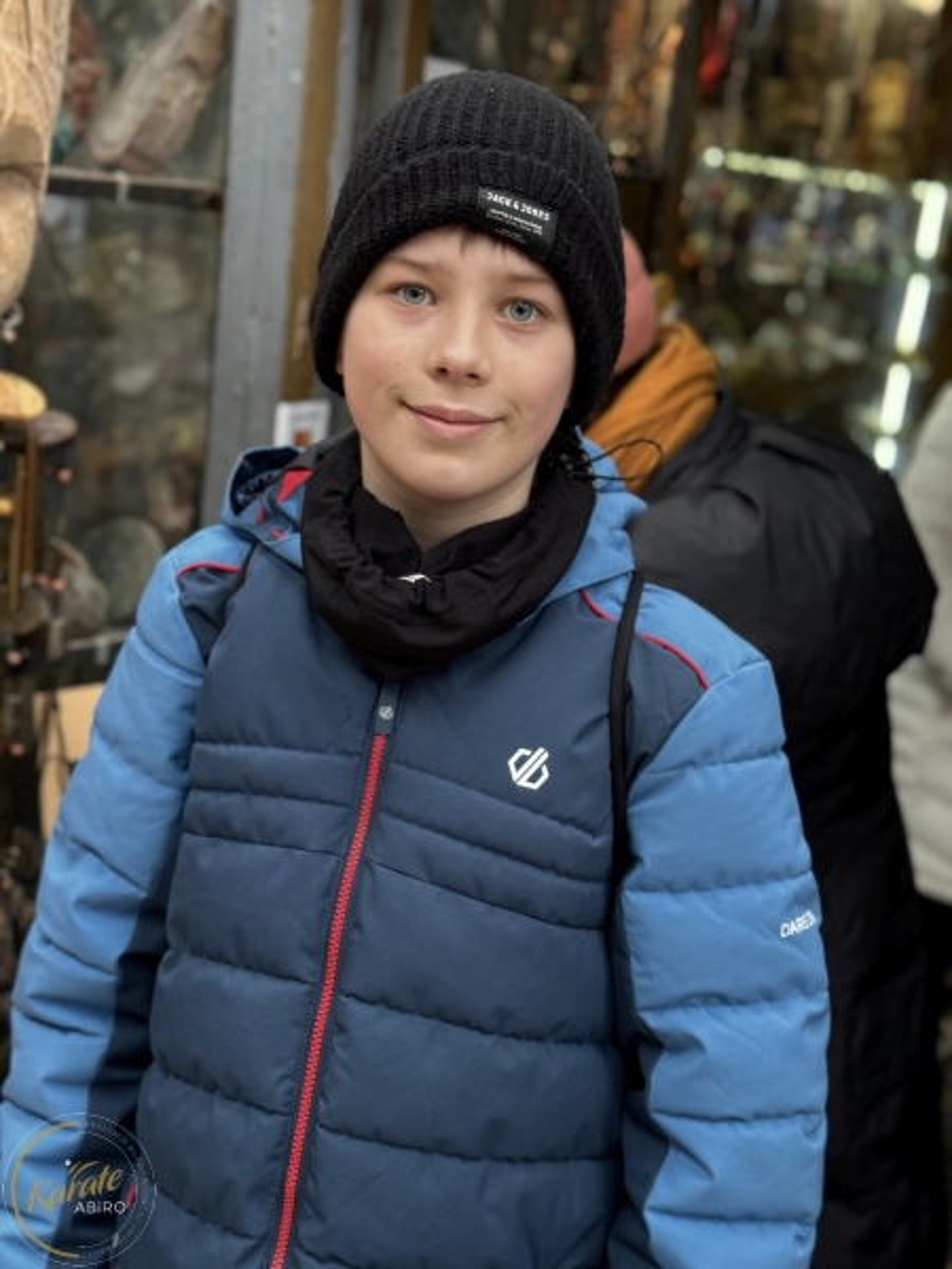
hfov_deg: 30.3
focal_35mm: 48
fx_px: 1760
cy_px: 634
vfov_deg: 39.7
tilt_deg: -12.6
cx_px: 476
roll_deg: -6.8
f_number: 1.78
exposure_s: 1/60
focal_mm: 6.86
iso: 125
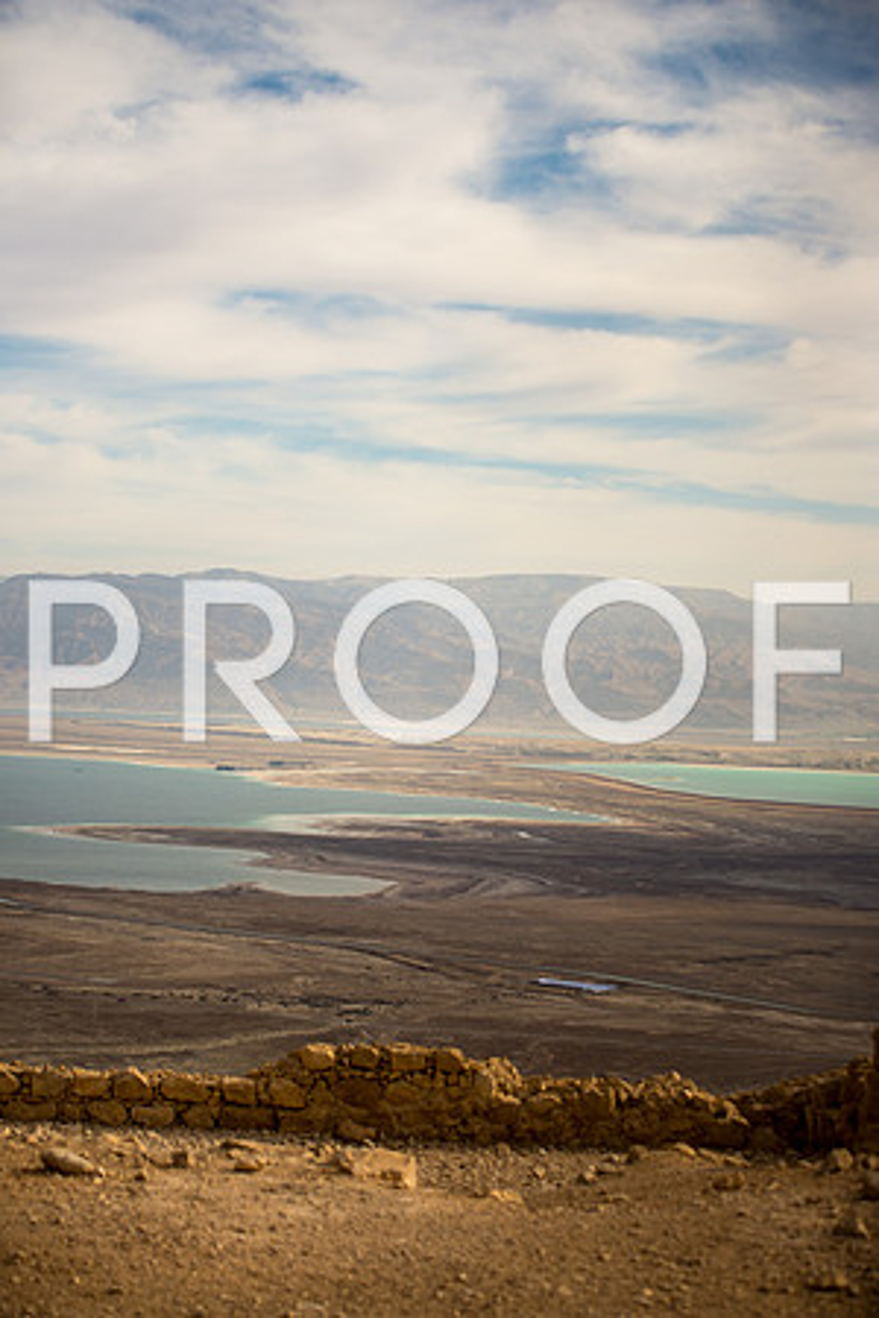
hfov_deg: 19.5
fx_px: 2564
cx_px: 440
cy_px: 659
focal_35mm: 70
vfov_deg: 28.8
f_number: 2.8
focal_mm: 70
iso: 200
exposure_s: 1/4000
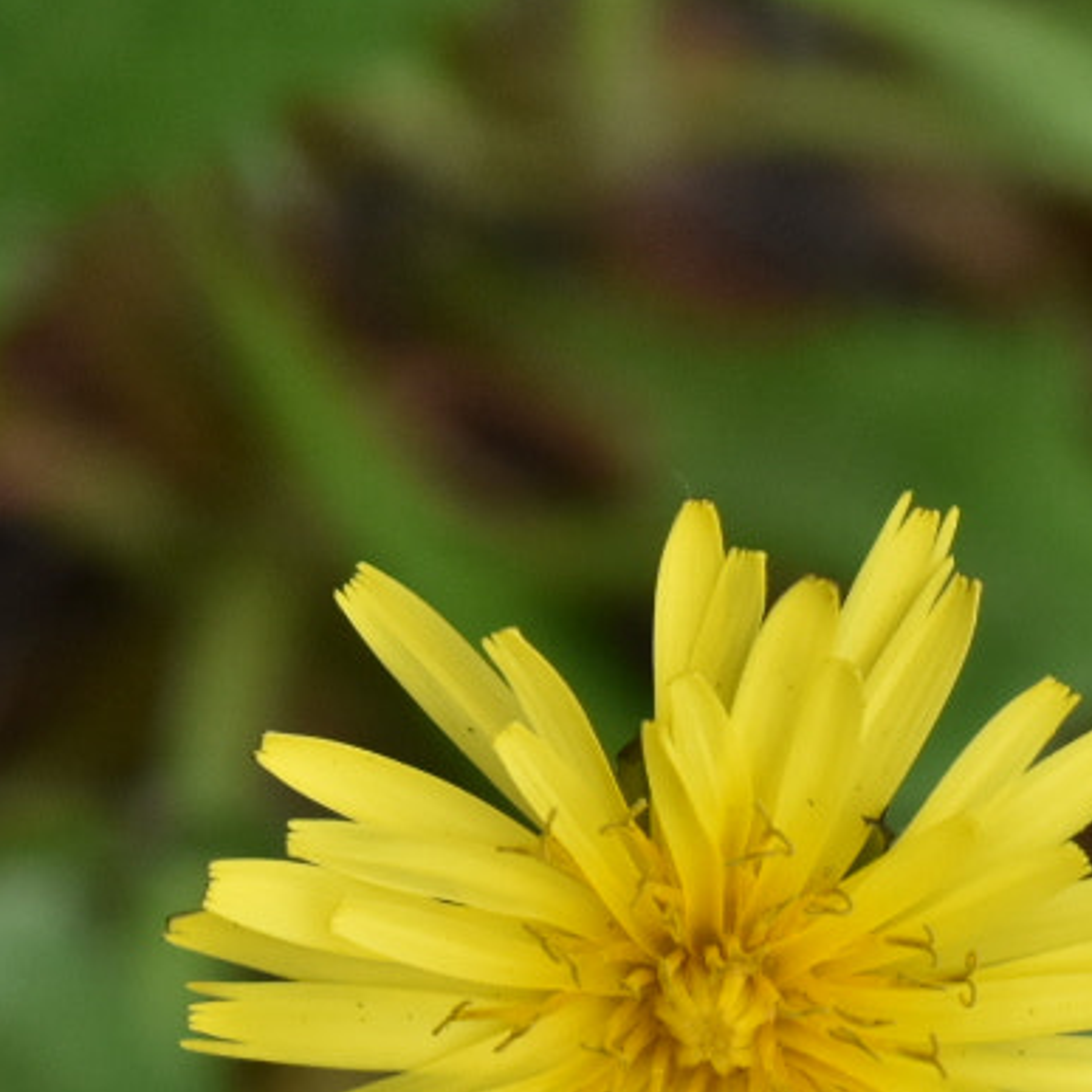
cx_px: 835
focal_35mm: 454
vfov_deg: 3.9
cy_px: 990
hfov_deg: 3.9
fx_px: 16196
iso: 800
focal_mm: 85
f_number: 8
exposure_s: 1/200
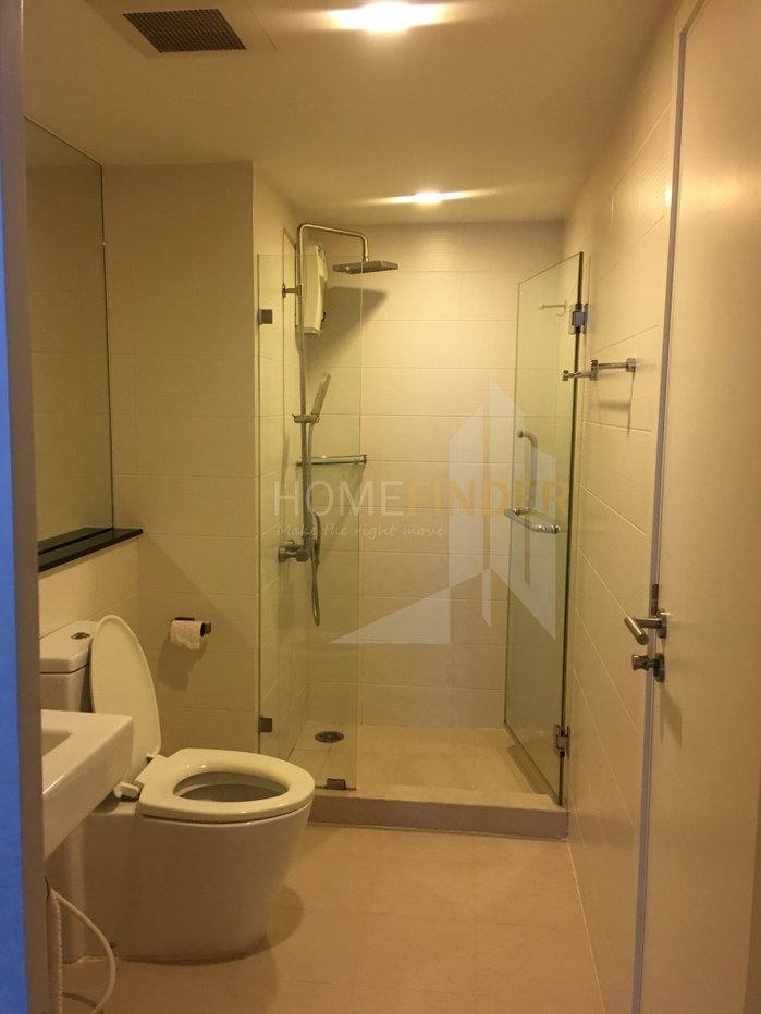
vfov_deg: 61.7
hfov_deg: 48.2
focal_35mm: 29
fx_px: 850
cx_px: 380
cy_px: 507
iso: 80
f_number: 2.2
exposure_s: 1/10
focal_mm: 4.15
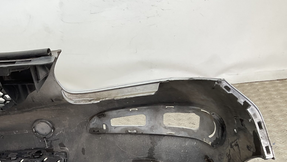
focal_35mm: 52
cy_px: 171
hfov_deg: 38.3
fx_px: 396
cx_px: 56
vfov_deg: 22.0
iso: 32
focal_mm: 3
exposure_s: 1/120
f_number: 1.8
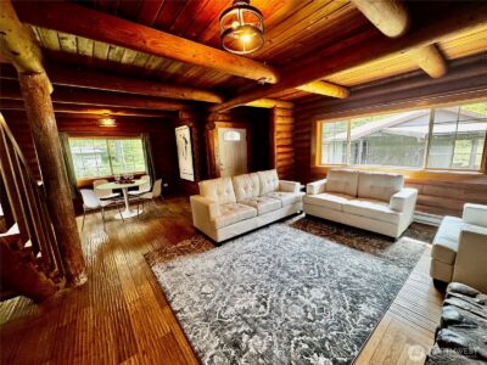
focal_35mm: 14
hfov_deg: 102.1
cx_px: 244
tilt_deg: -11.8
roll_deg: +2.6
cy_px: 182
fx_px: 197
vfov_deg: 85.7
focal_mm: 2.22
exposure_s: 1/60
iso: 250
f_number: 2.2
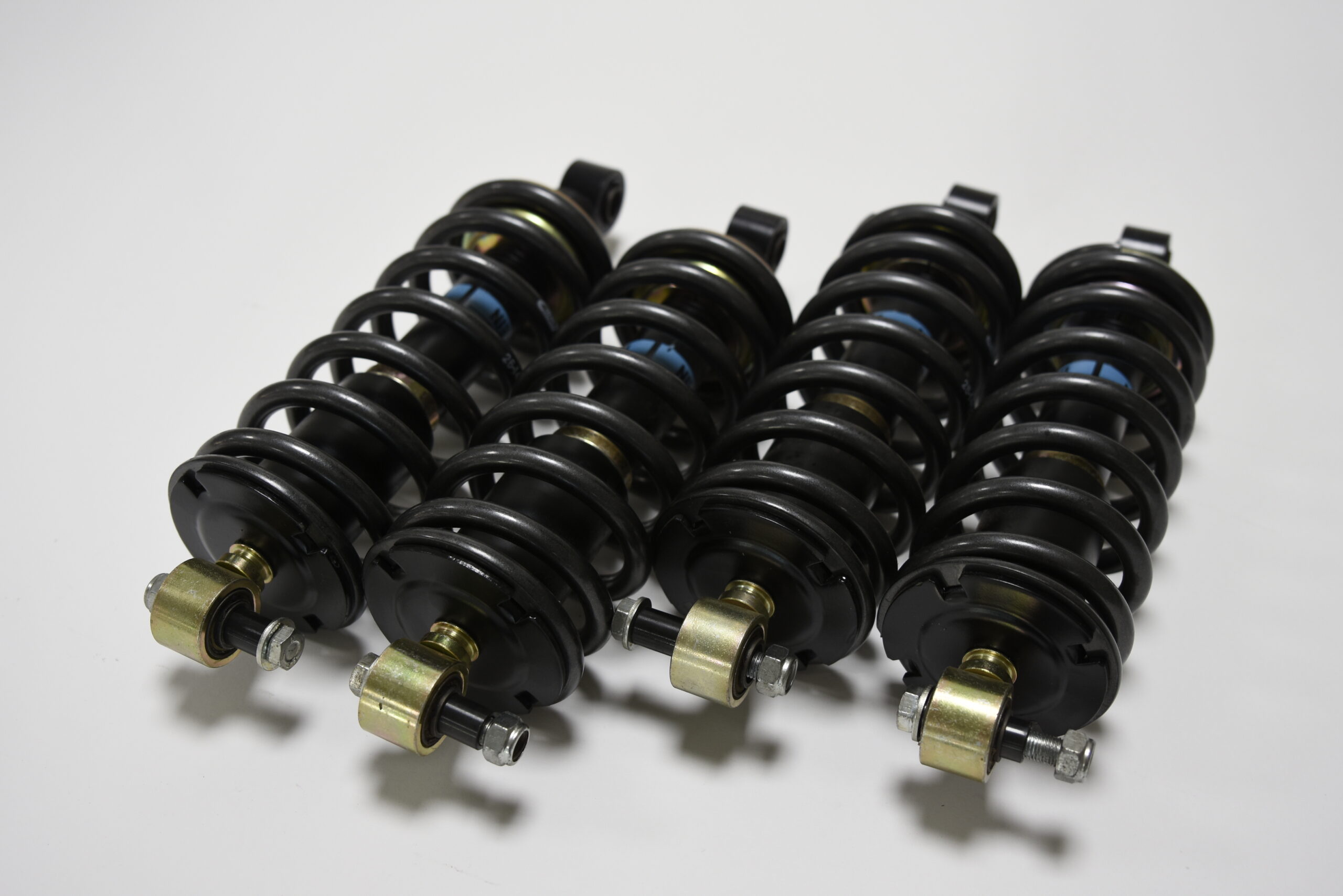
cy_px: 448
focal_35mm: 36
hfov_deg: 53.1
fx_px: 1343
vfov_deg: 36.9
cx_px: 672
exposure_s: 1/100
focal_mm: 24
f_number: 2.8
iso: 320
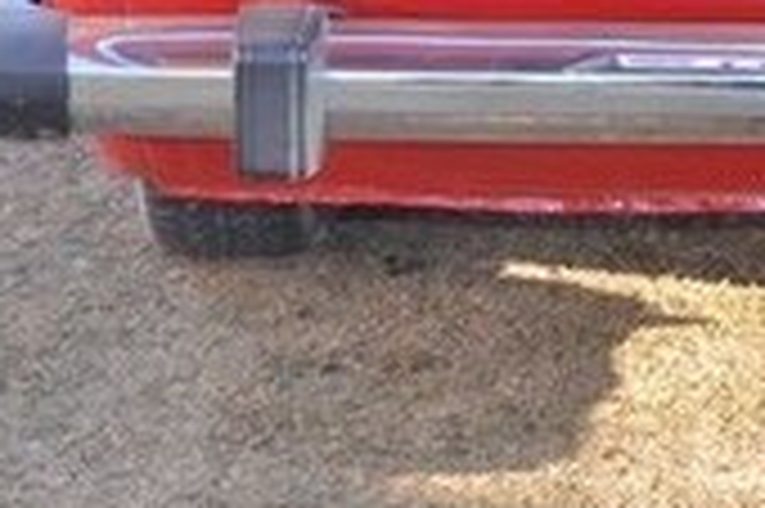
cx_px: 896
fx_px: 3949
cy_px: -429
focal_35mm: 186
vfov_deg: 7.2
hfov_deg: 10.9
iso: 320
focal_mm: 32
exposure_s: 1/200
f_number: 4.8
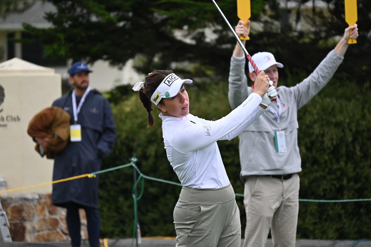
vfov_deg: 3.7
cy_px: 124
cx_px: 186
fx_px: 3864
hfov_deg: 5.5
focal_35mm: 375
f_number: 6.3
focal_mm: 250
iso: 1250
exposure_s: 1/4000
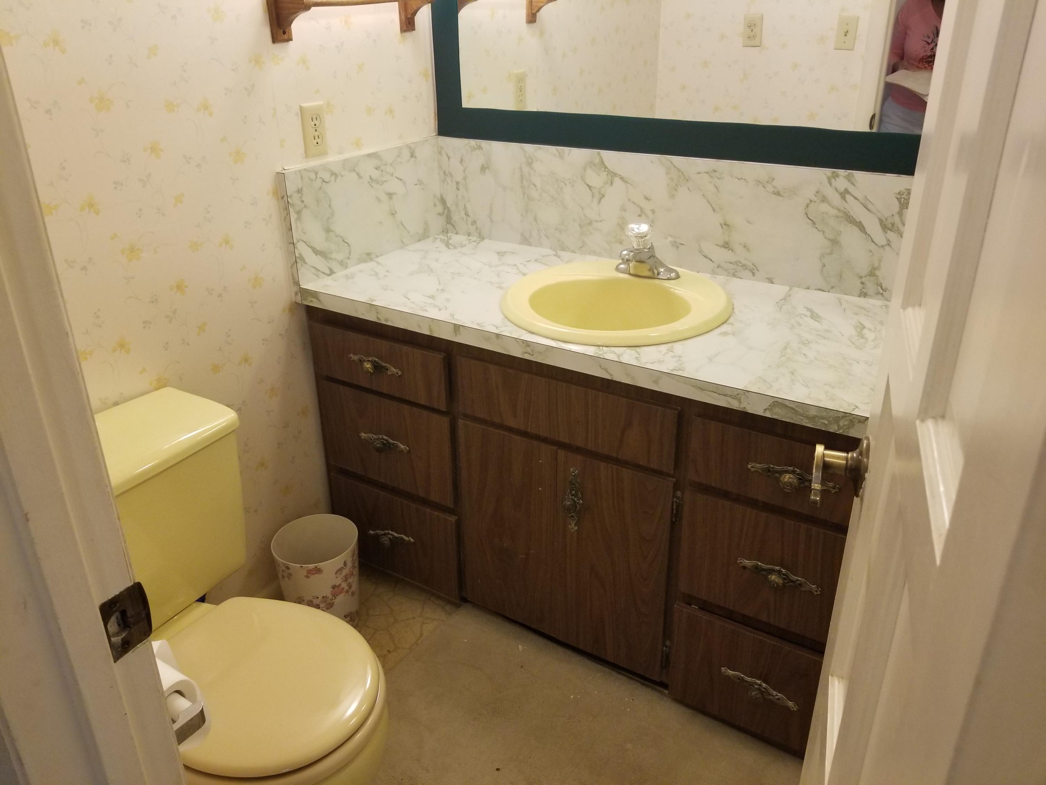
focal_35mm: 26
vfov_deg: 53.1
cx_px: 523
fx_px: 786
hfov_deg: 67.3
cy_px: 392
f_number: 1.7
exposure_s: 1/40
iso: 200
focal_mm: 4.25
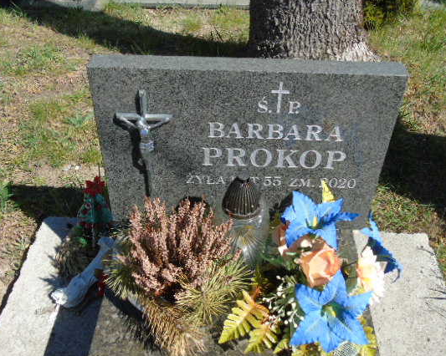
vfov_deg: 43.3
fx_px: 449
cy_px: 177
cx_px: 216
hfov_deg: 52.9
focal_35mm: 34
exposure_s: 1/500
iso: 80
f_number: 3.6
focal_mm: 5.2
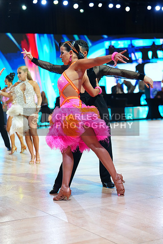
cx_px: 82
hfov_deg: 19.5
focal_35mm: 70
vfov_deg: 28.8
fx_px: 475
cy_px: 122
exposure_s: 1/400
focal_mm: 70
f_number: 2.8
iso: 2000
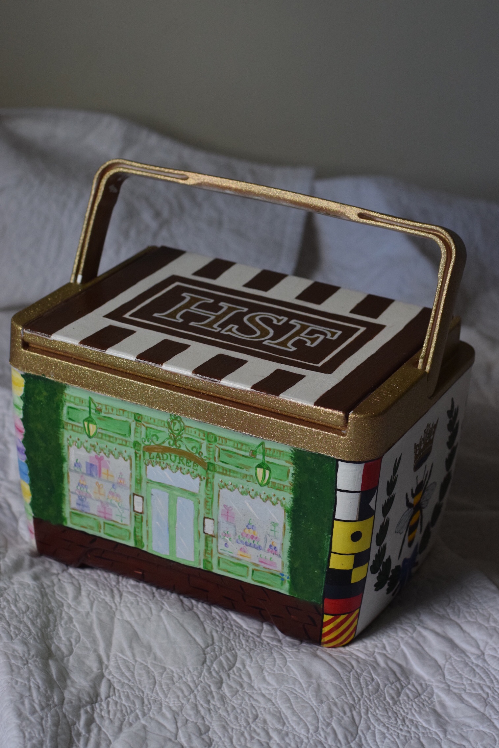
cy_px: 376
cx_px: 248
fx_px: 1580
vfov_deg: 26.6
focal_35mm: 76
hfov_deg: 17.9
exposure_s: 1/640
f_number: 3.5
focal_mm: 50
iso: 1600
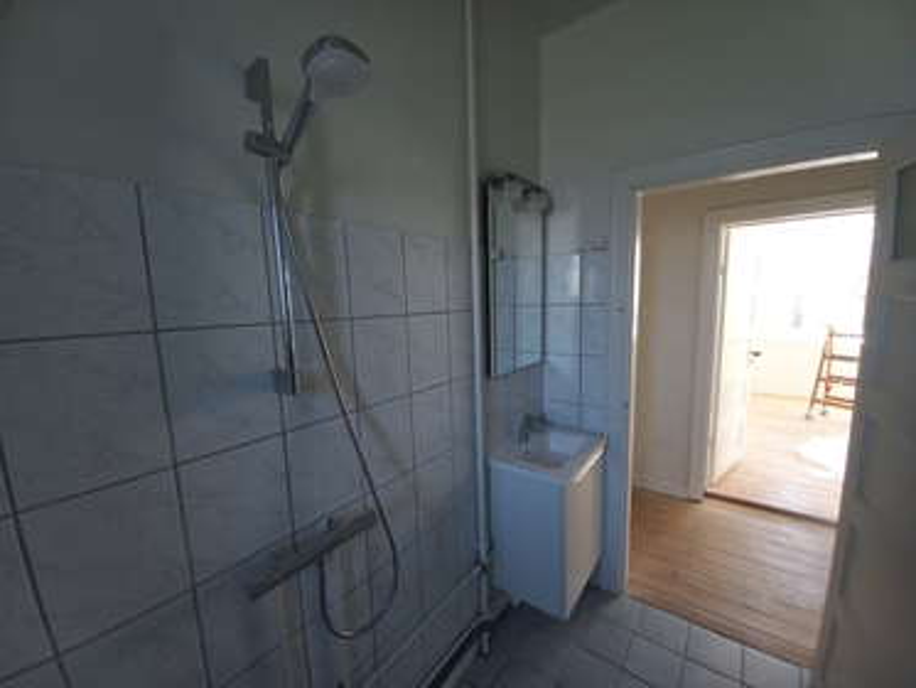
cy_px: 344
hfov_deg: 106.2
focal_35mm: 13
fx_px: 344
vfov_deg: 89.9
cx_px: 458
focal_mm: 1.42
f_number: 2.2
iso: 160
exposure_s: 1/50
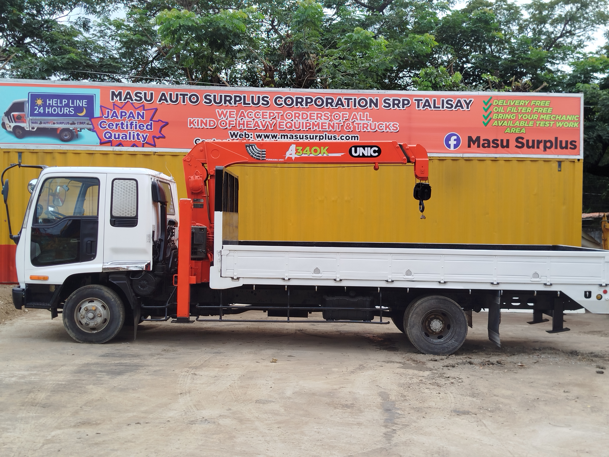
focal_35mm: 41
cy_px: 228
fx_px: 721
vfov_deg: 35.1
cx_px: 304
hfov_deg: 45.8
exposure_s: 1/445
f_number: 1.7
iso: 50
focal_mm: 5.31
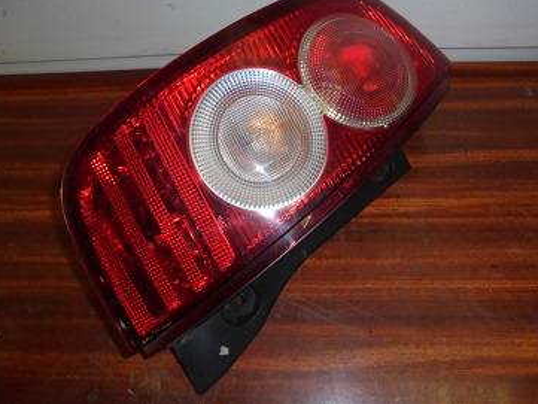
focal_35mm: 28
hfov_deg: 63.4
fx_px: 435
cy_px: 189
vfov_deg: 49.7
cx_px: 282
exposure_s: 1/30
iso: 160
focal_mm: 4.6
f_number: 3.5
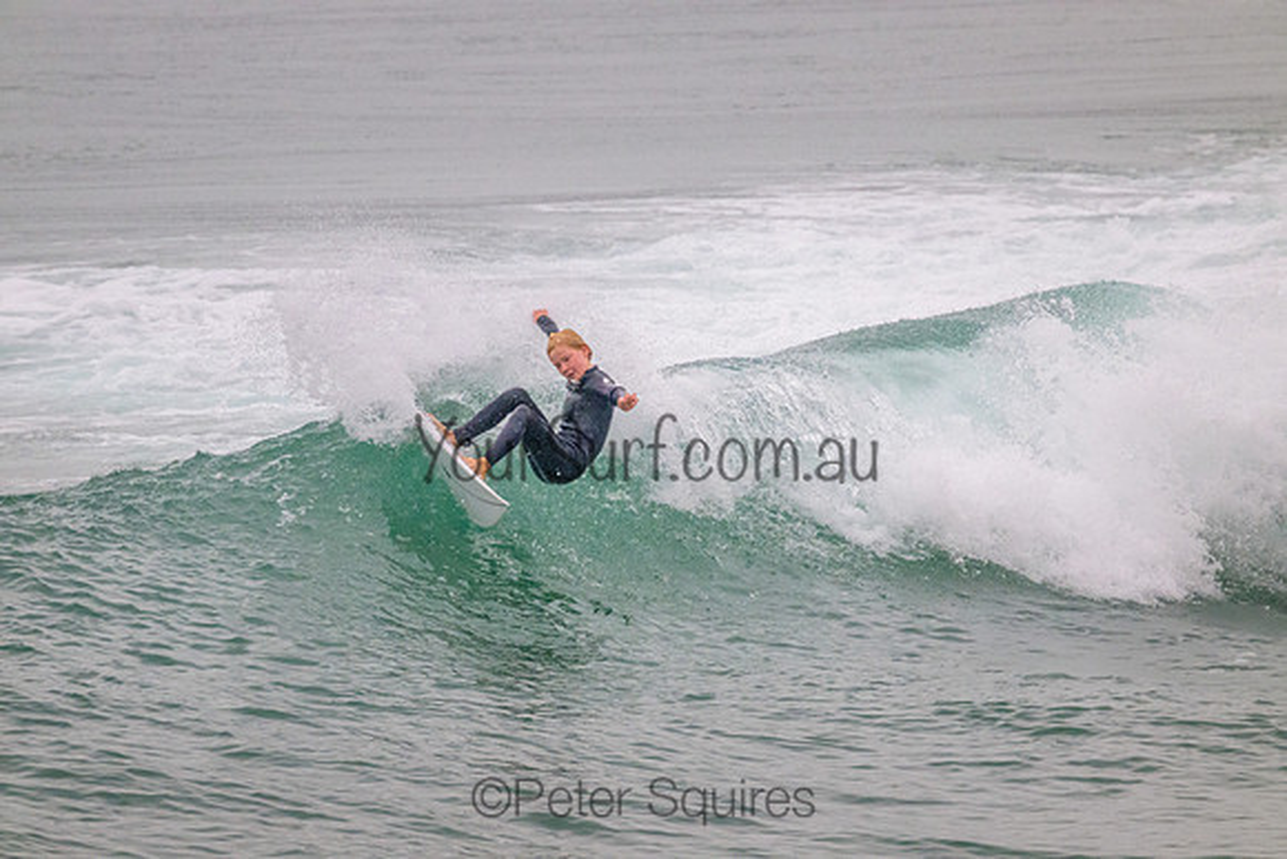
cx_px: 644
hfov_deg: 2.6
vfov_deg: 1.7
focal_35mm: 800
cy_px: 430
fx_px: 28605
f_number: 11
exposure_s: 1/1250
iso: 4500
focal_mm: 800
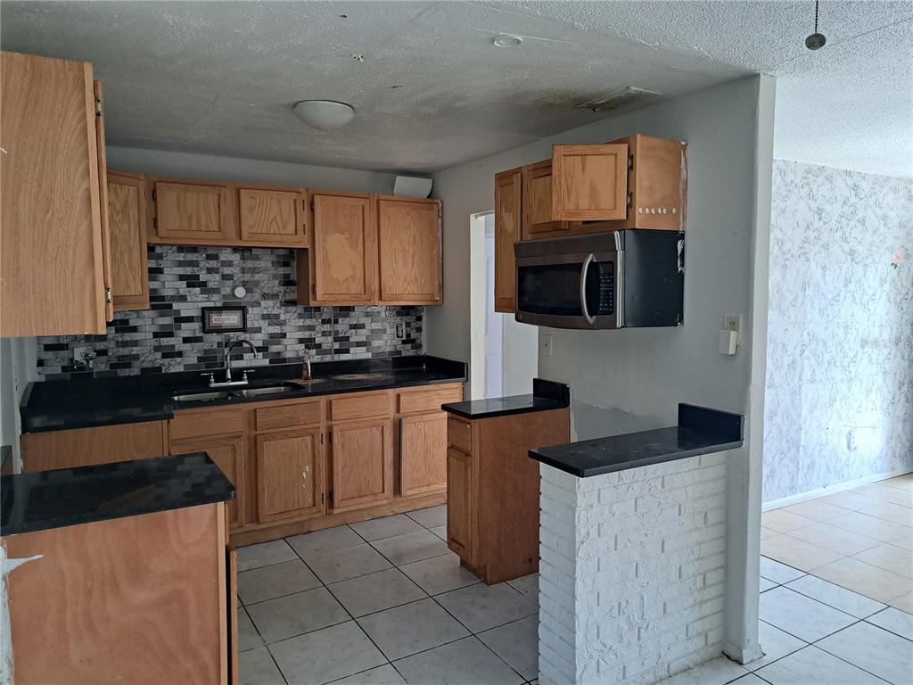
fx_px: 633
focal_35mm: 24
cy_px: 342
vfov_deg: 56.8
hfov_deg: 71.6
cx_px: 456
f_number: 1.8
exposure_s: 1/60
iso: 80
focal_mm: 5.23
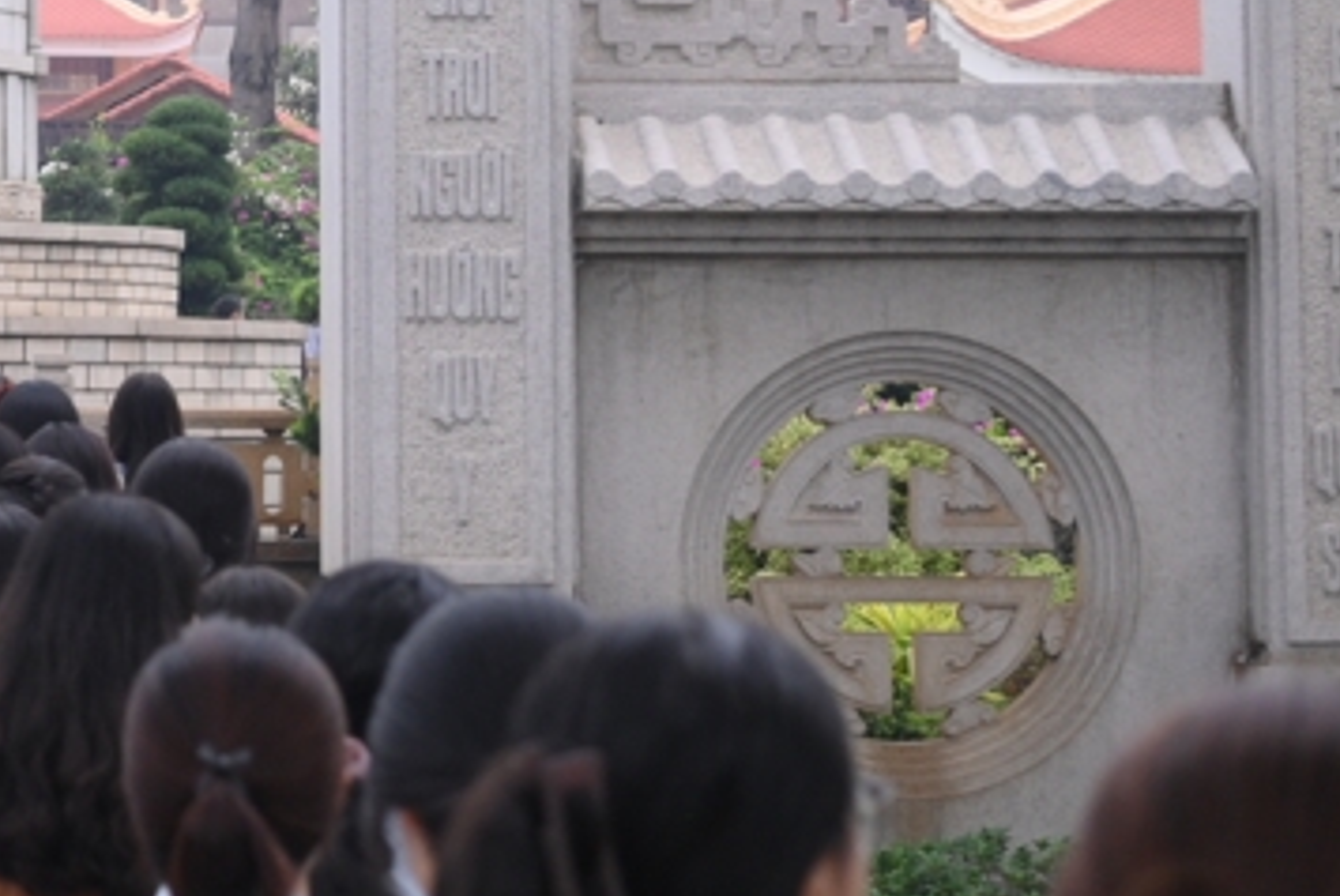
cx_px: -397
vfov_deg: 9.9
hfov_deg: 14.3
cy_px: -102
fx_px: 5103
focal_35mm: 137
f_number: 4
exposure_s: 1/100
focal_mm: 50
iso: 1600
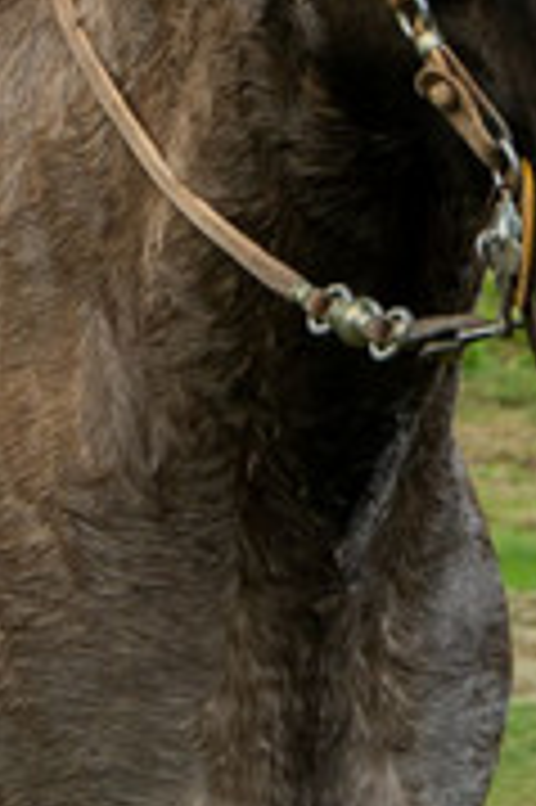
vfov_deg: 9.5
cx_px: -54
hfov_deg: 6.4
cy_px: -41
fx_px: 4788
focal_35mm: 214
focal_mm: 40
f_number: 4.5
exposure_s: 1/125
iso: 250
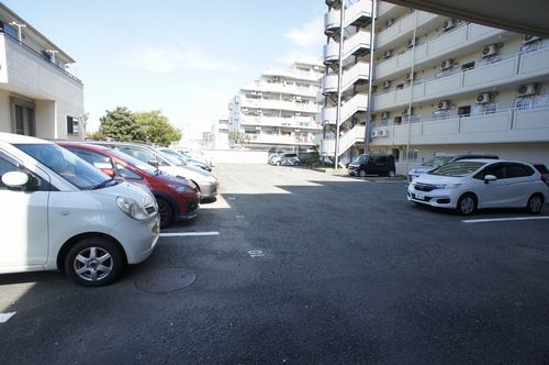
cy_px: 182
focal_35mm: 24
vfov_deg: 53.0
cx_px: 274
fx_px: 366
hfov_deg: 73.8
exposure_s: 1/160
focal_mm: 16
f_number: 7.1
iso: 200
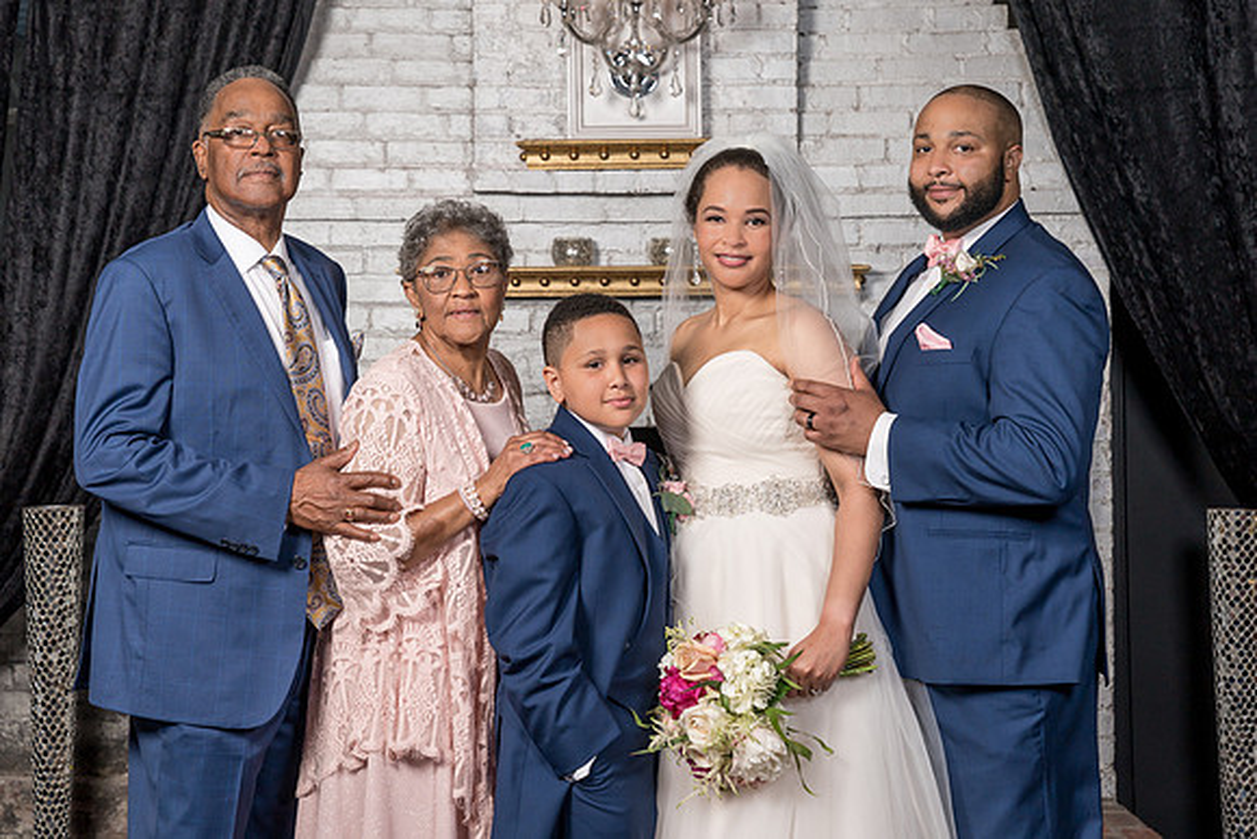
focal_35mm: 77
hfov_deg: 26.3
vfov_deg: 17.7
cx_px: 614
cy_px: 343
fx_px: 2686
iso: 200
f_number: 5.6
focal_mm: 65
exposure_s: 1/200
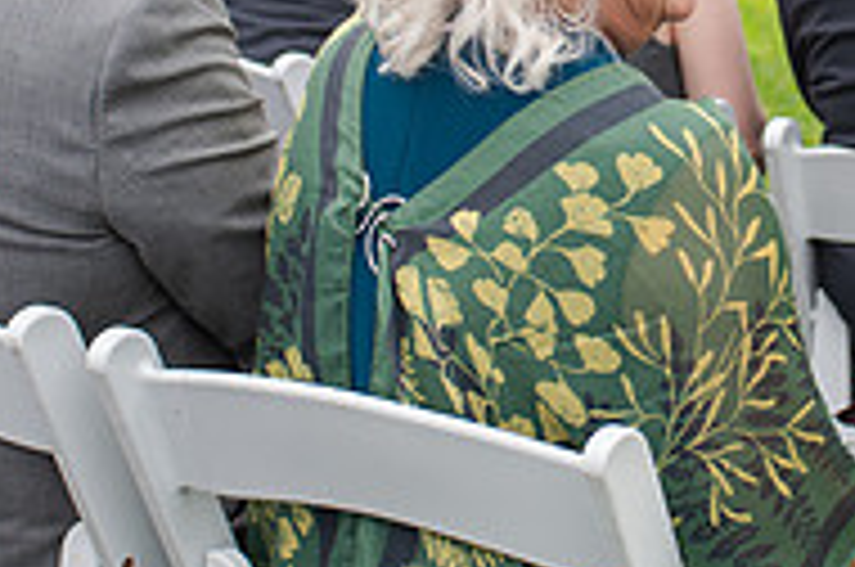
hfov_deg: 15.8
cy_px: -16
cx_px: 722
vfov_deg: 10.5
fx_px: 3059
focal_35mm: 129
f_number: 3.5
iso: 100
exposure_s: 1/500
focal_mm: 35
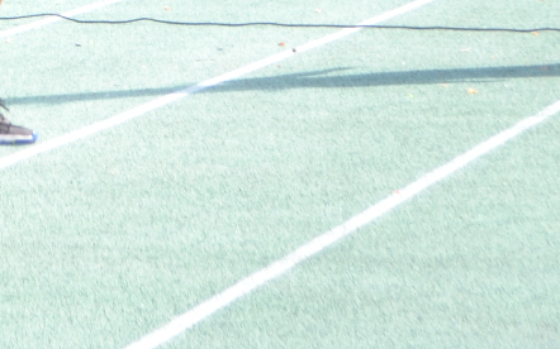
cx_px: -247
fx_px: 4760
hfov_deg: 6.7
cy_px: -457
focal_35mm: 312
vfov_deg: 4.1
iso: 450
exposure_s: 1/500
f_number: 5.3
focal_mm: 44
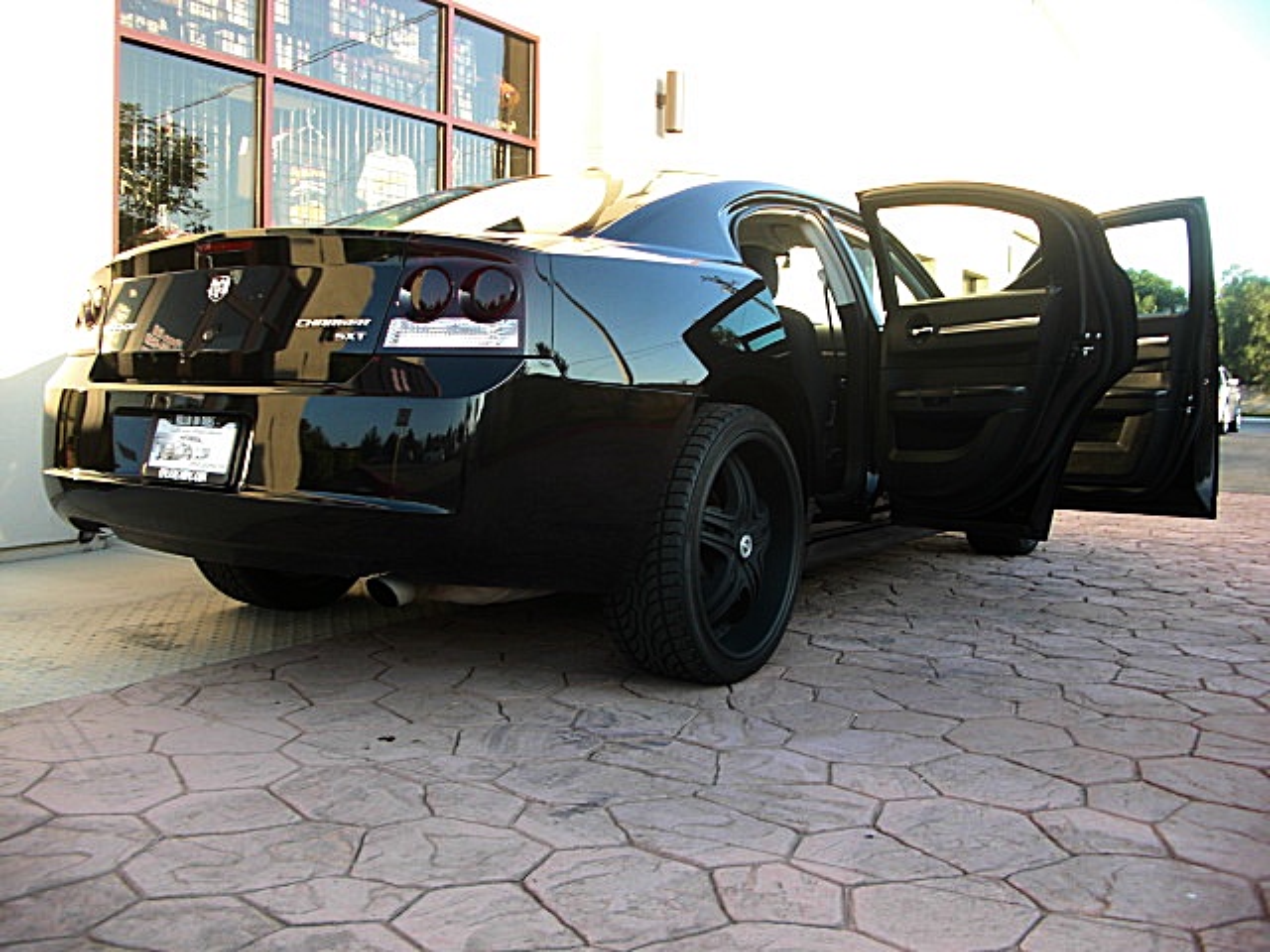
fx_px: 1321
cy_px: 476
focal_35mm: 36
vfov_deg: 39.7
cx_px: 635
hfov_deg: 51.4
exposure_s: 1/100
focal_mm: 6.3
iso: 50
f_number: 2.8
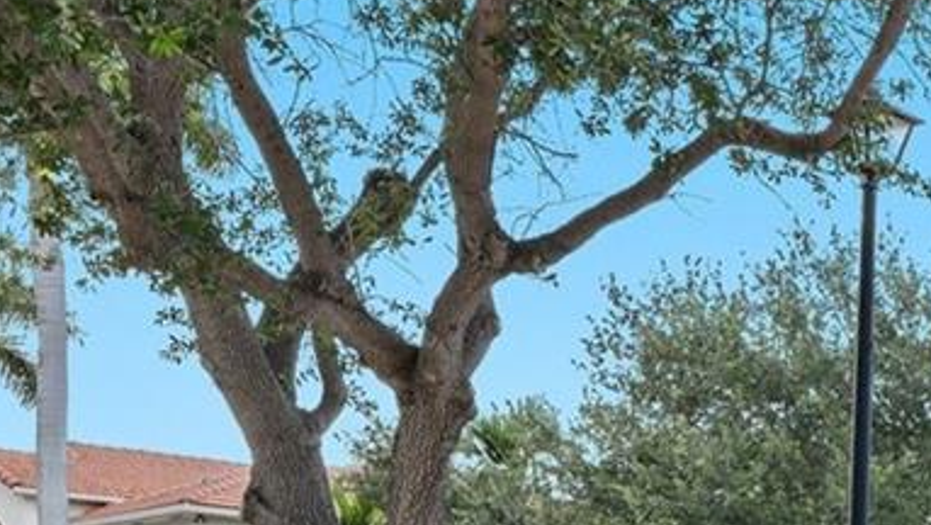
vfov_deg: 13.6
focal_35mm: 83
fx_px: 2050
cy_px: 825
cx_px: 1310
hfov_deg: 22.1
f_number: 8
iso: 200
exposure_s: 1/60
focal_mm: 19
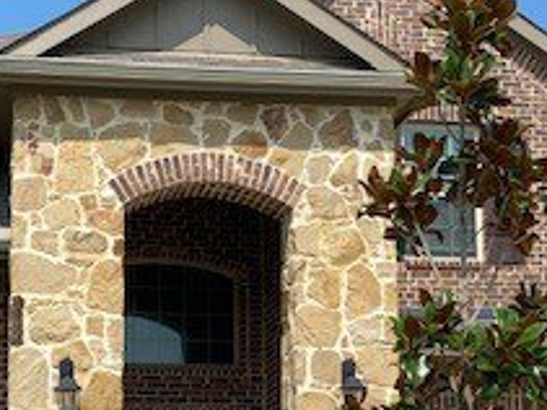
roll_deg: -0.3
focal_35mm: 79
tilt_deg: +7.1
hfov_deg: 24.6
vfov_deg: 18.3
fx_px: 1248
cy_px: 381
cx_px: 171
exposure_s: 1/2410
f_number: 1.8
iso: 32
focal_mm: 4.25
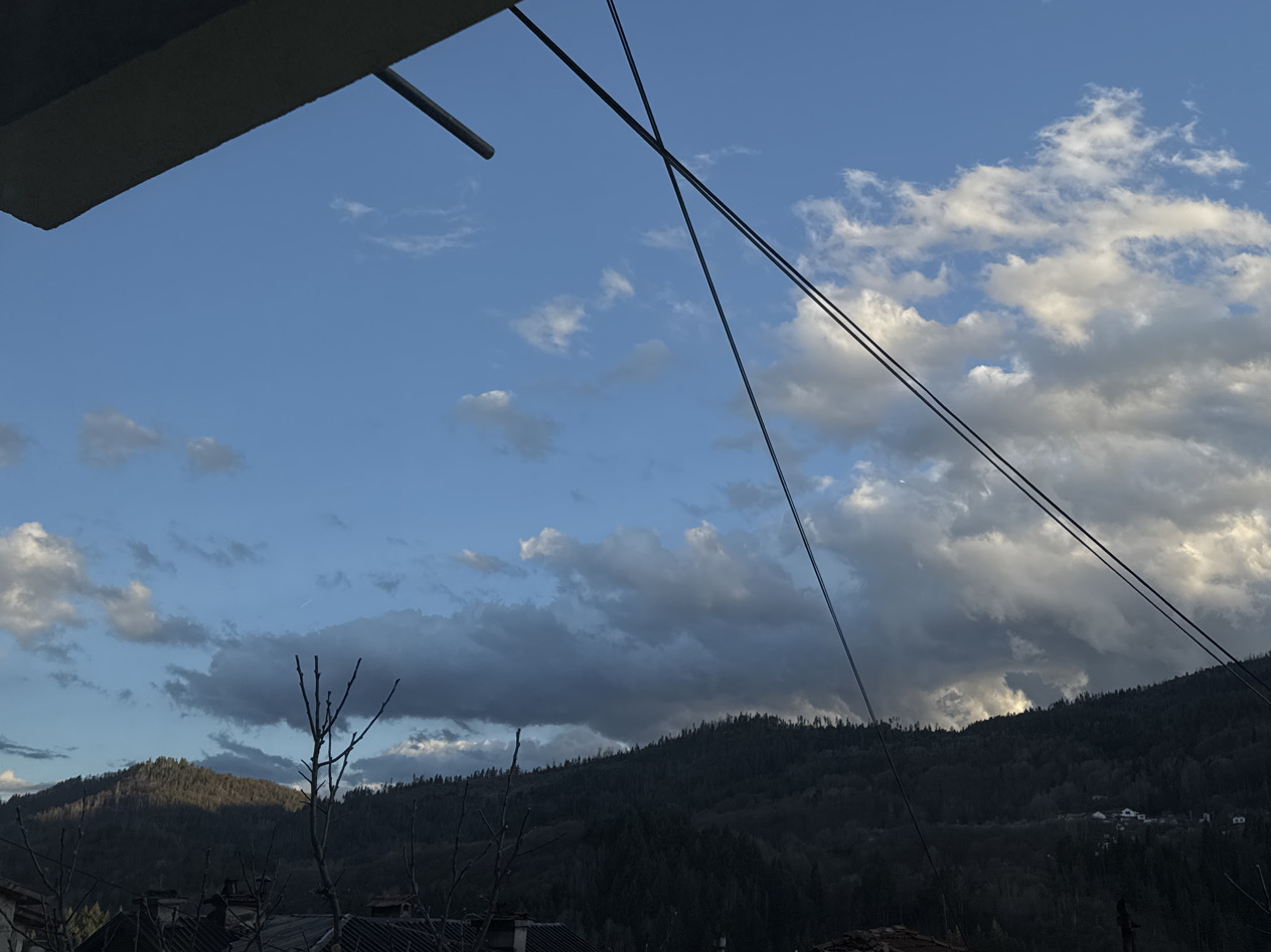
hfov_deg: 48.7
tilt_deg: +19.3
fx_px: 1395
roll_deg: -0.6
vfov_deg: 37.7
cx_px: 765
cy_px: 443
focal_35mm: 38
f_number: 1.78
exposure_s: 1/3413
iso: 80
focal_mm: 6.76
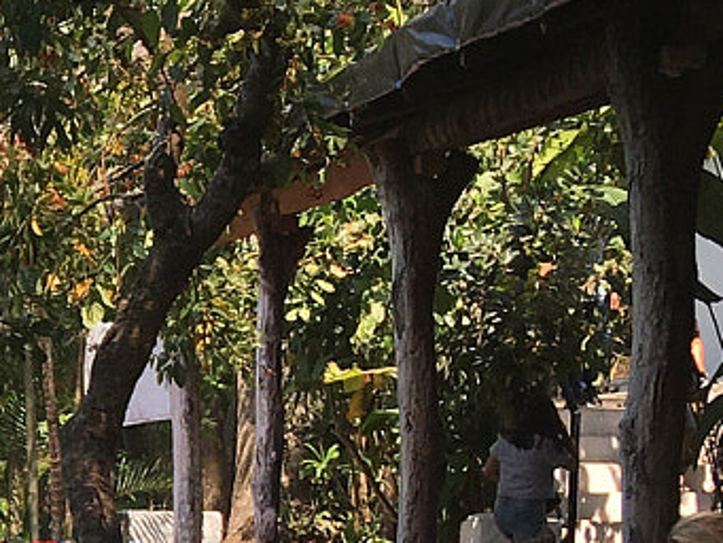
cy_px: 566
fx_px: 2842
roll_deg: -1.1
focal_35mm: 136
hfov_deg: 13.3
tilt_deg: -3.2
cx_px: -483
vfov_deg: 10.8
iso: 25
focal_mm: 4.15
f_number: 2.2
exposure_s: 1/674
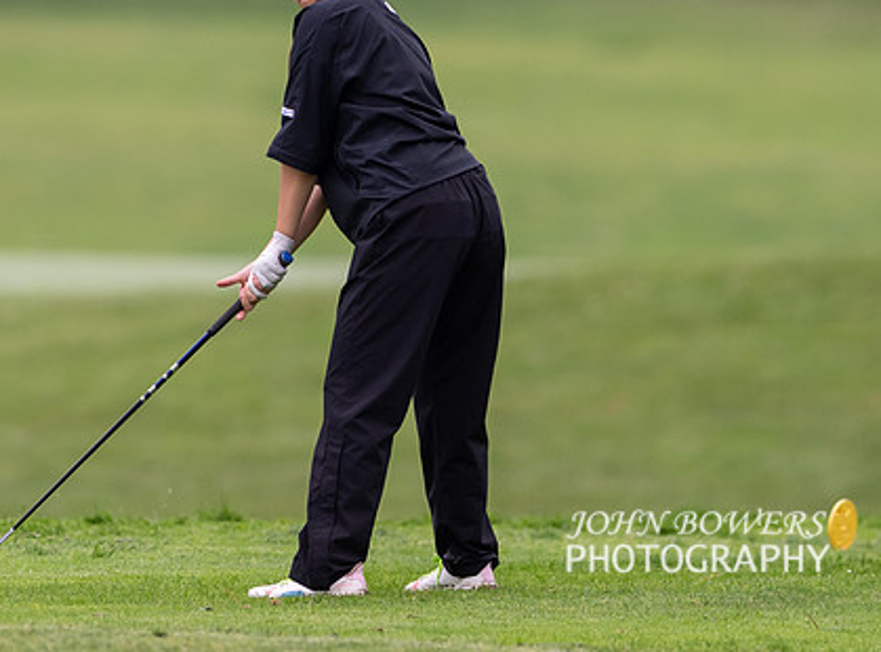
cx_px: 218
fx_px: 20363
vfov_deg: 1.8
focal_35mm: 804
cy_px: -91
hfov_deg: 2.5
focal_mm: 300
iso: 640
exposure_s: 1/2000
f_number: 2.8
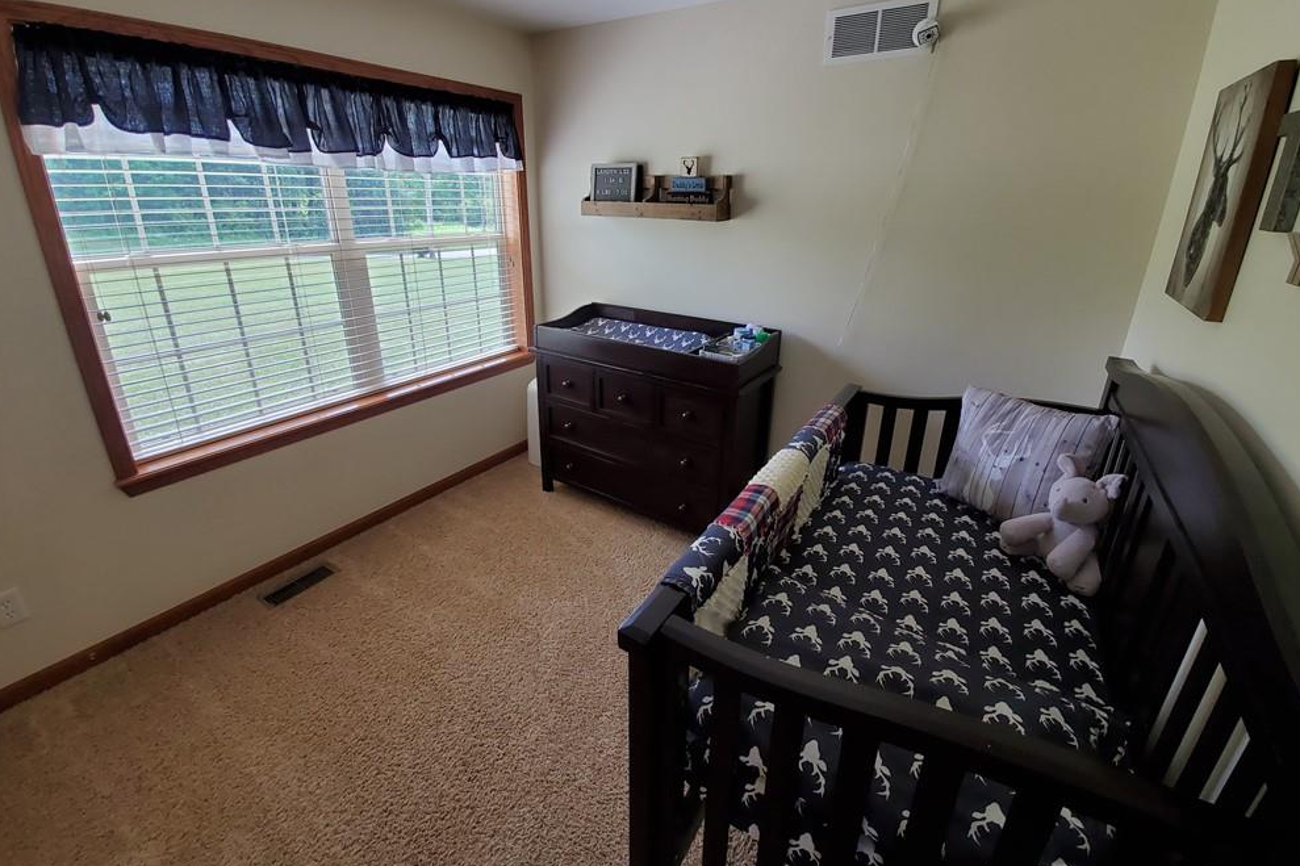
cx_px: 655
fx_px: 505
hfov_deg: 104.3
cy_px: 367
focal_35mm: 14
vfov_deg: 80.6
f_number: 2.2
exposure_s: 1/42
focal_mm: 1.8
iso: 64
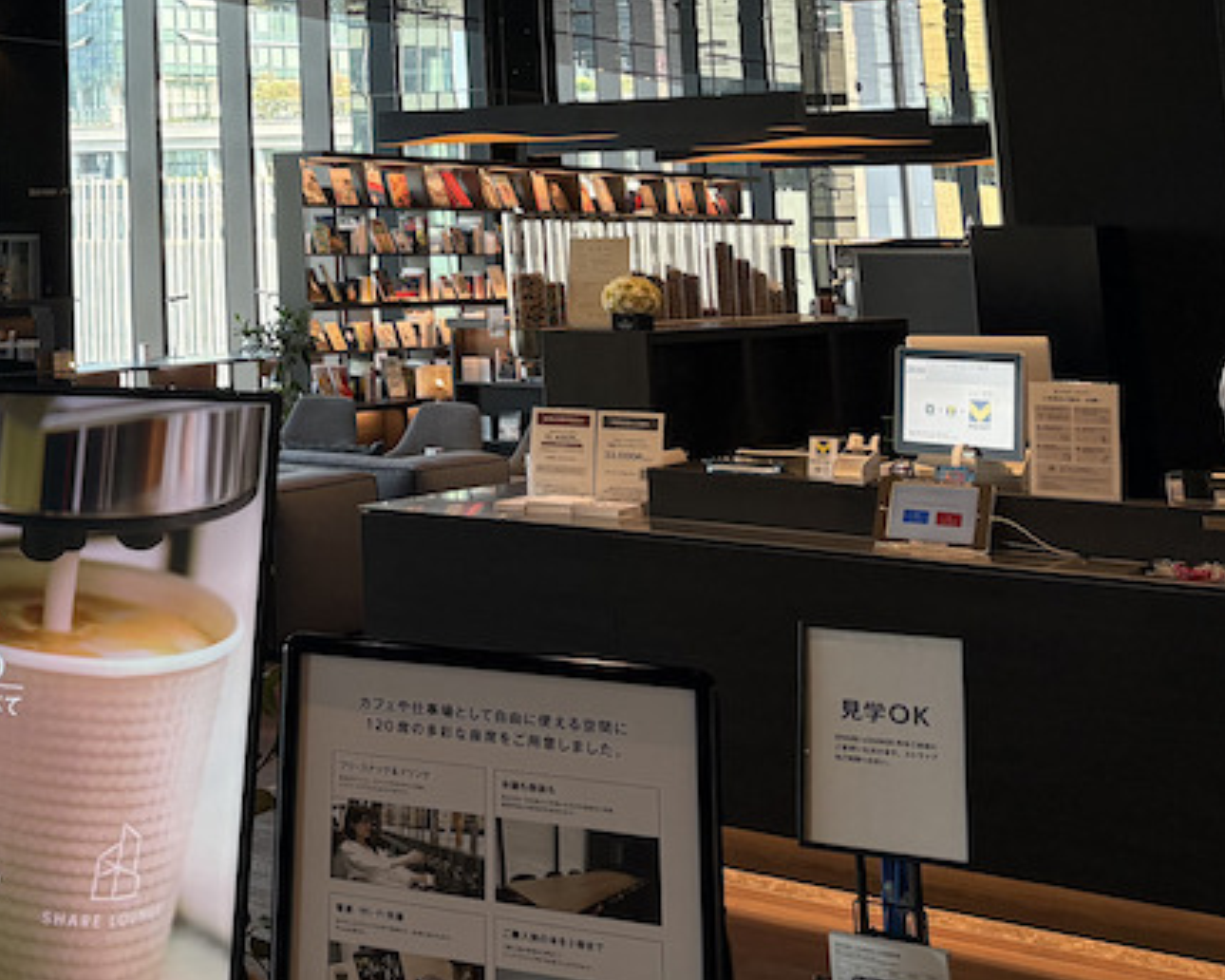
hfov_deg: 28.6
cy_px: -80
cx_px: -160
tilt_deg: +8.9
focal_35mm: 59
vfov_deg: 24.2
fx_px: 2139
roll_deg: +0.6
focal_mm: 5.96
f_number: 1.6
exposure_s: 1/170
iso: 125
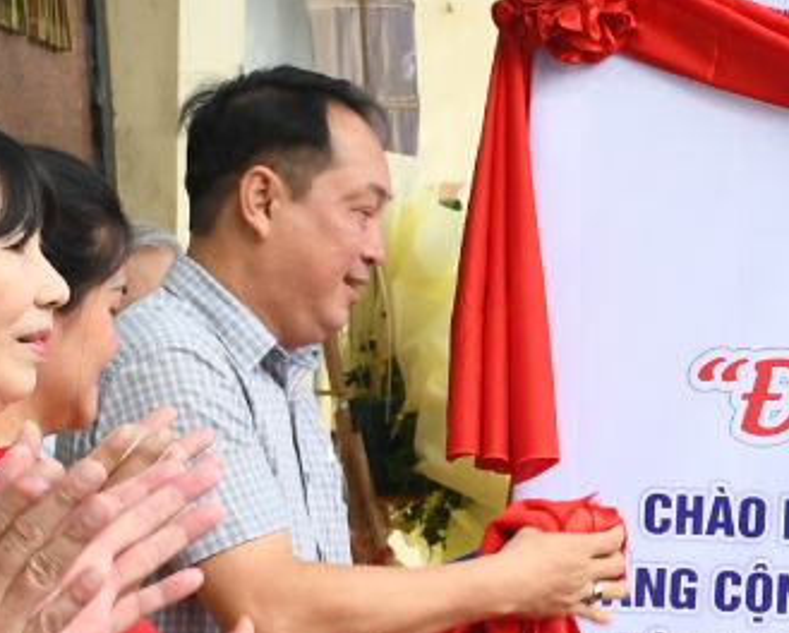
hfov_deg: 10.4
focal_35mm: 180
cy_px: 333
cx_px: 1161
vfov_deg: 8.6
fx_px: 4208
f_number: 5.6
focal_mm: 26
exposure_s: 1/125
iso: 250
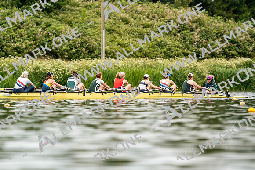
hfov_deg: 3.8
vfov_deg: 2.5
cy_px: 85
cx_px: 128
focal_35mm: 541
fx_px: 3833
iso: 400
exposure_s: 1/2000
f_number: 6.3
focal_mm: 541
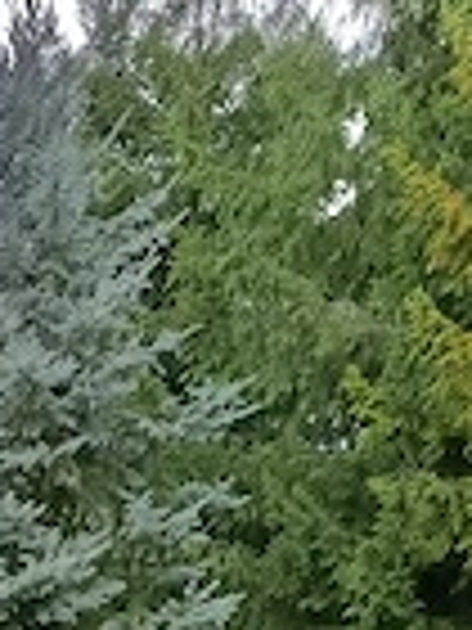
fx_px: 2491
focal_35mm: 137
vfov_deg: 10.9
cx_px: -301
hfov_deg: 10.4
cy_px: 1737
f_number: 1.7
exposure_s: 1/101
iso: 50
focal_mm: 5.24
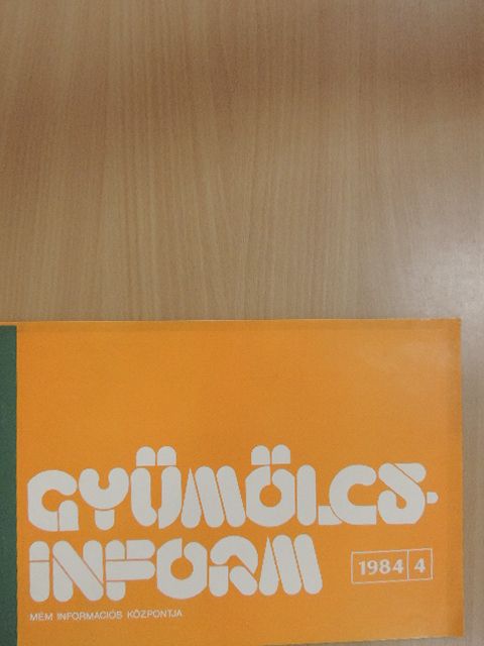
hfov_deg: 46.8
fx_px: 559
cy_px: 323
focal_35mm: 30
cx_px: 242
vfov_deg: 60.0
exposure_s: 1/100
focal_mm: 5.3
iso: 800
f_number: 3.1
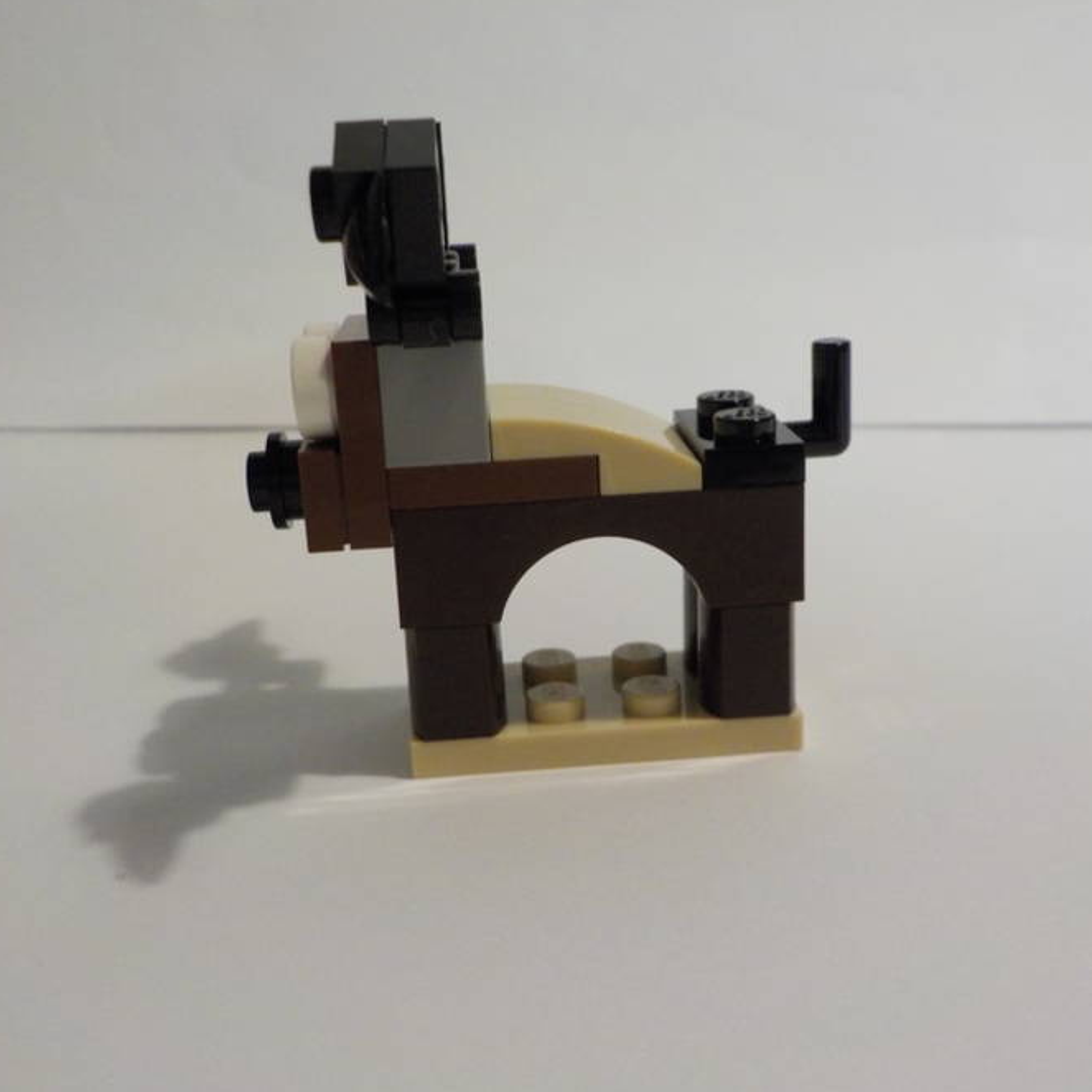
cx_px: 565
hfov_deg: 46.0
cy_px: 548
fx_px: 1285
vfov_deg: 46.0
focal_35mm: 36
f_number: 3.3
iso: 400
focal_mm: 4.1
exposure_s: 1/30
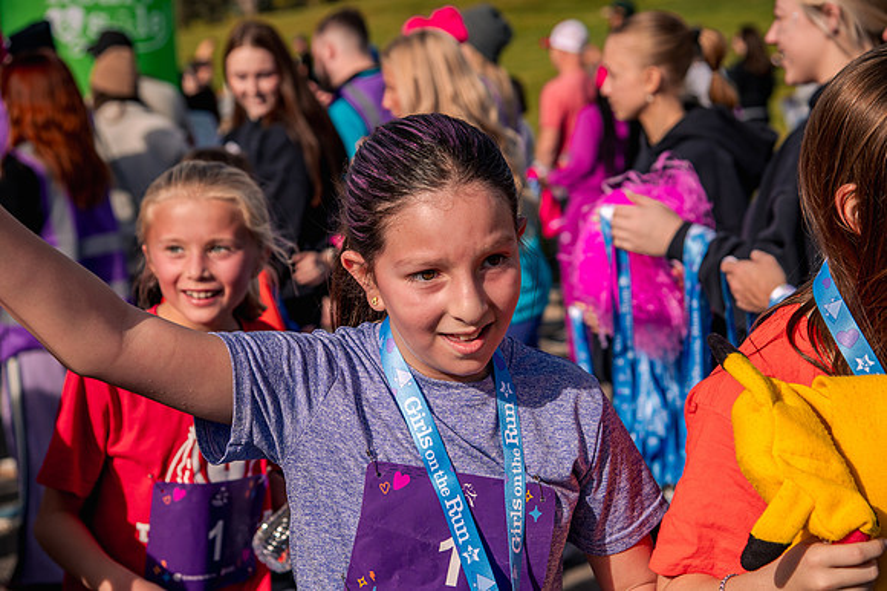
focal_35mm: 75
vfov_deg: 18.2
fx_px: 1847
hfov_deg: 27.0
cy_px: 296
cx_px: 444
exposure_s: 1/1600
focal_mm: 75
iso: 200
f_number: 5.6
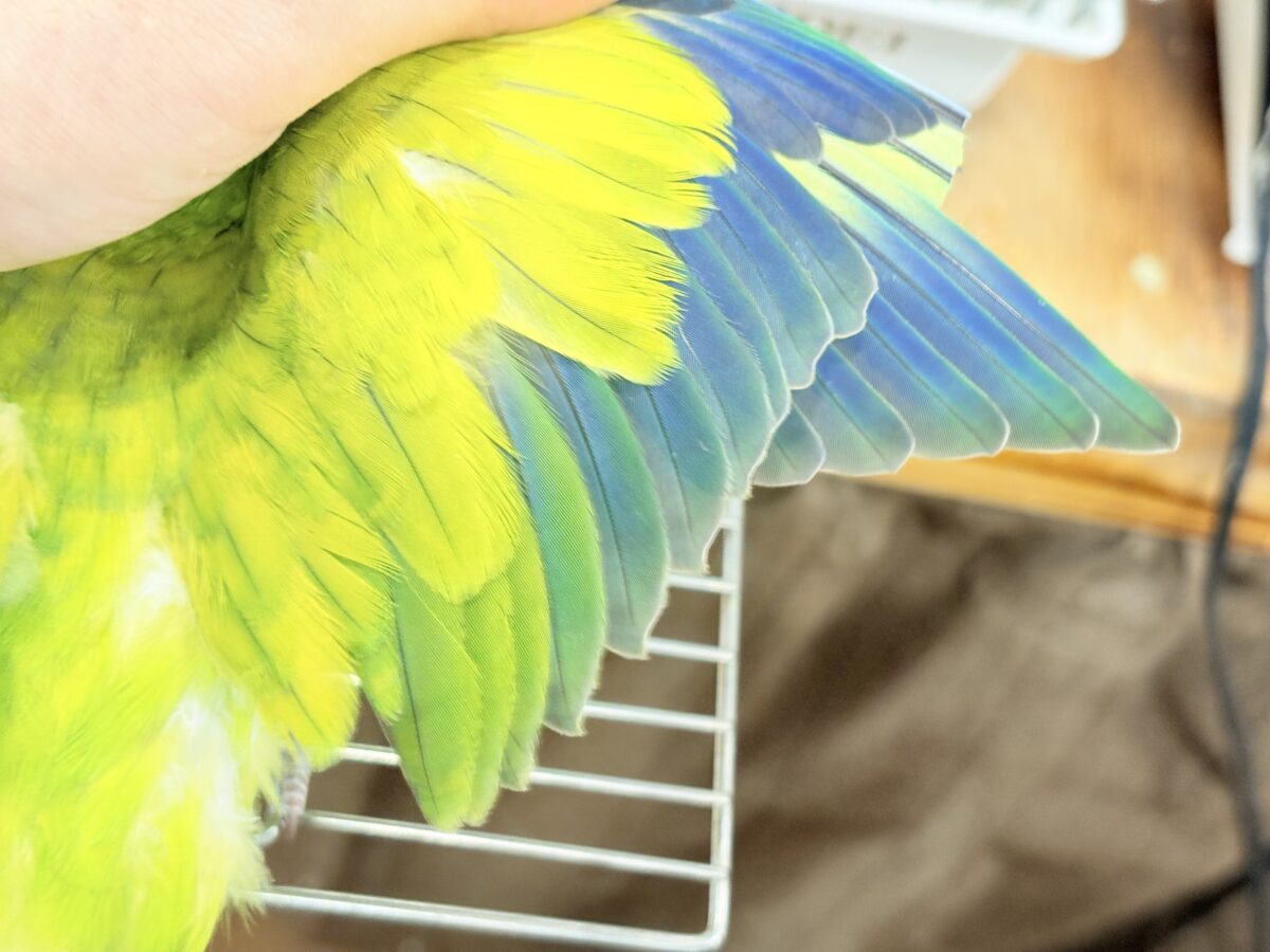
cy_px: 476
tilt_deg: -63.8
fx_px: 1908
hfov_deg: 36.8
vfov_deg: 28.0
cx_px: 635
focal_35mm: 52
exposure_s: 1/33
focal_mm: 5.96
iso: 125
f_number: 1.6
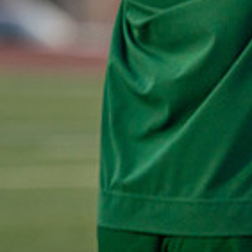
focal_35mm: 833
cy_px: -123
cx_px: -145
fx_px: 6861
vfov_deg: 2.1
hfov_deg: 2.1
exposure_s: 1/1250
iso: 1000
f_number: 2.8
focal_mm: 200
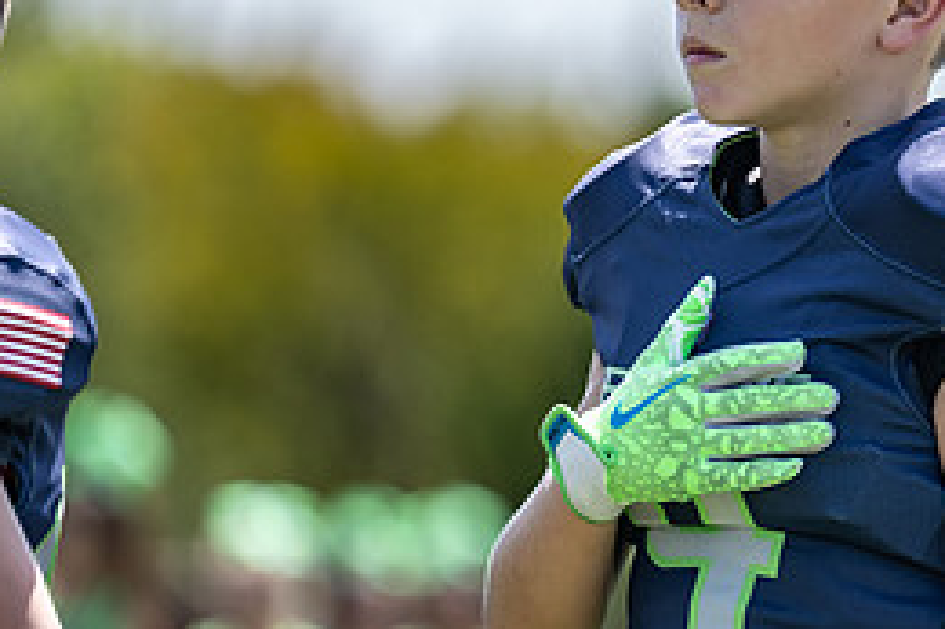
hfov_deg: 3.9
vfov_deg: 2.6
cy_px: 244
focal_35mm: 528
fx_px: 13851
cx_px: 900
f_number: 2.8
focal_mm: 188
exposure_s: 1/800
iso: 100
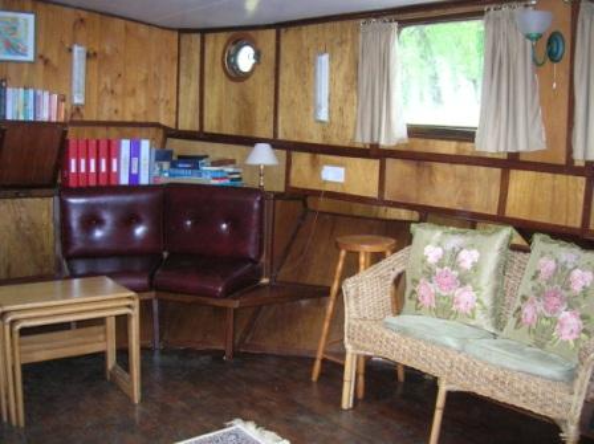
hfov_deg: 54.0
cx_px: 297
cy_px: 222
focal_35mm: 34
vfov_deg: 41.7
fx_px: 583
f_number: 2.9
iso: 200
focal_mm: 5.7
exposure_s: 1/60.1
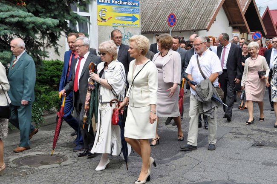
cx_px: 138
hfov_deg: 30.5
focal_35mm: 66
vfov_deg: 20.6
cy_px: 92
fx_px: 507
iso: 200
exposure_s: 1/320
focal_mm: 44
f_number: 9
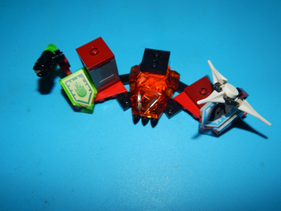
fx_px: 252
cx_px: 140
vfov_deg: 45.4
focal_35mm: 31
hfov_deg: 58.4
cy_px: 106
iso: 200
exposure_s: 1/30
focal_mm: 5.6
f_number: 6.5
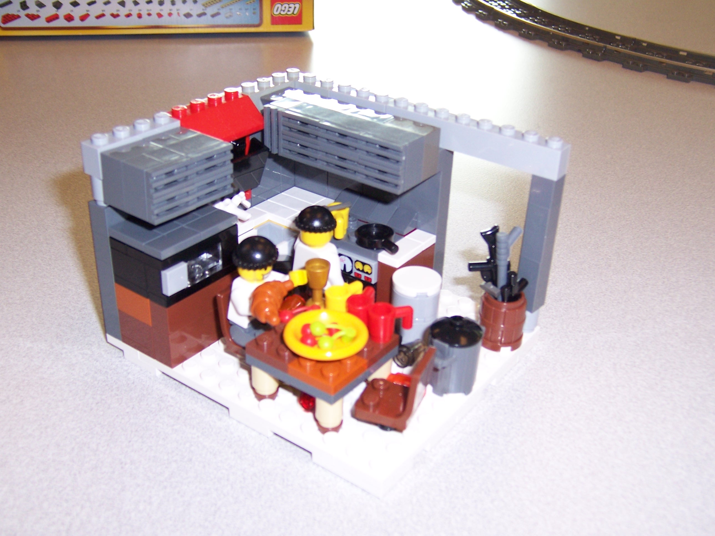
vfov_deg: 36.0
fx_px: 826
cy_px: 268
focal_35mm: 40
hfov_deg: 46.8
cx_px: 358
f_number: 3.4
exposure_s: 1/90
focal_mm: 6.7
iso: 140
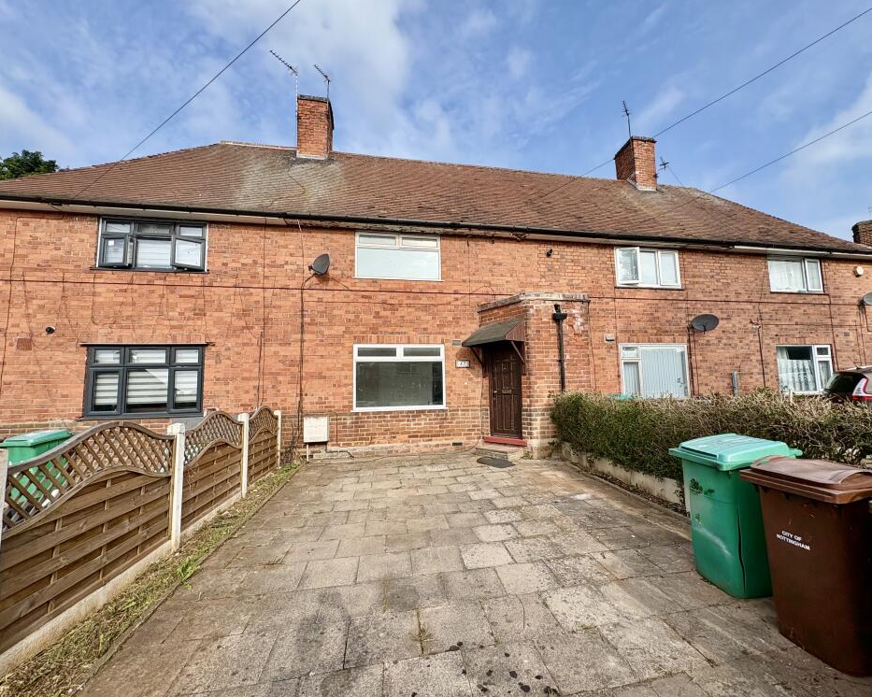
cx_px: 465
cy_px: 354
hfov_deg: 96.7
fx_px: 387
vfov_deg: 84.0
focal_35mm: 15
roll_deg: +2.7
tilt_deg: +6.1
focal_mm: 2.22
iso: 40
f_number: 2.2
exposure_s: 1/1198
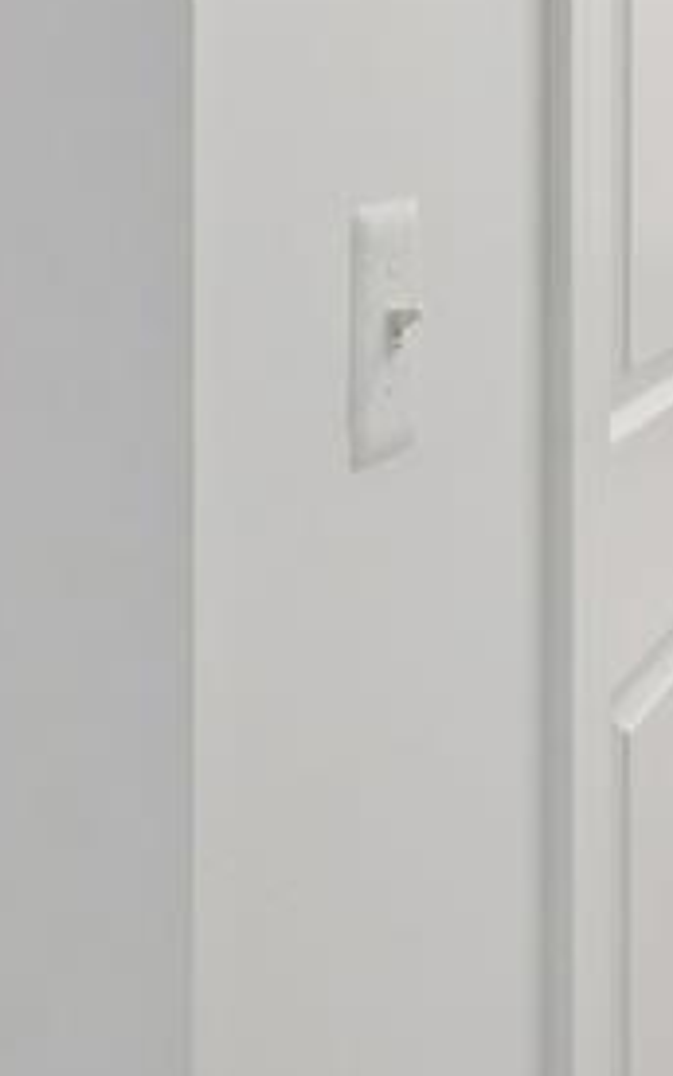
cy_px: 117
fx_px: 1672
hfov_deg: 17.6
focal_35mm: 57
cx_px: 1268
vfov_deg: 33.8
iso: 400
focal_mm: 10
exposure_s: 1/20
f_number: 8
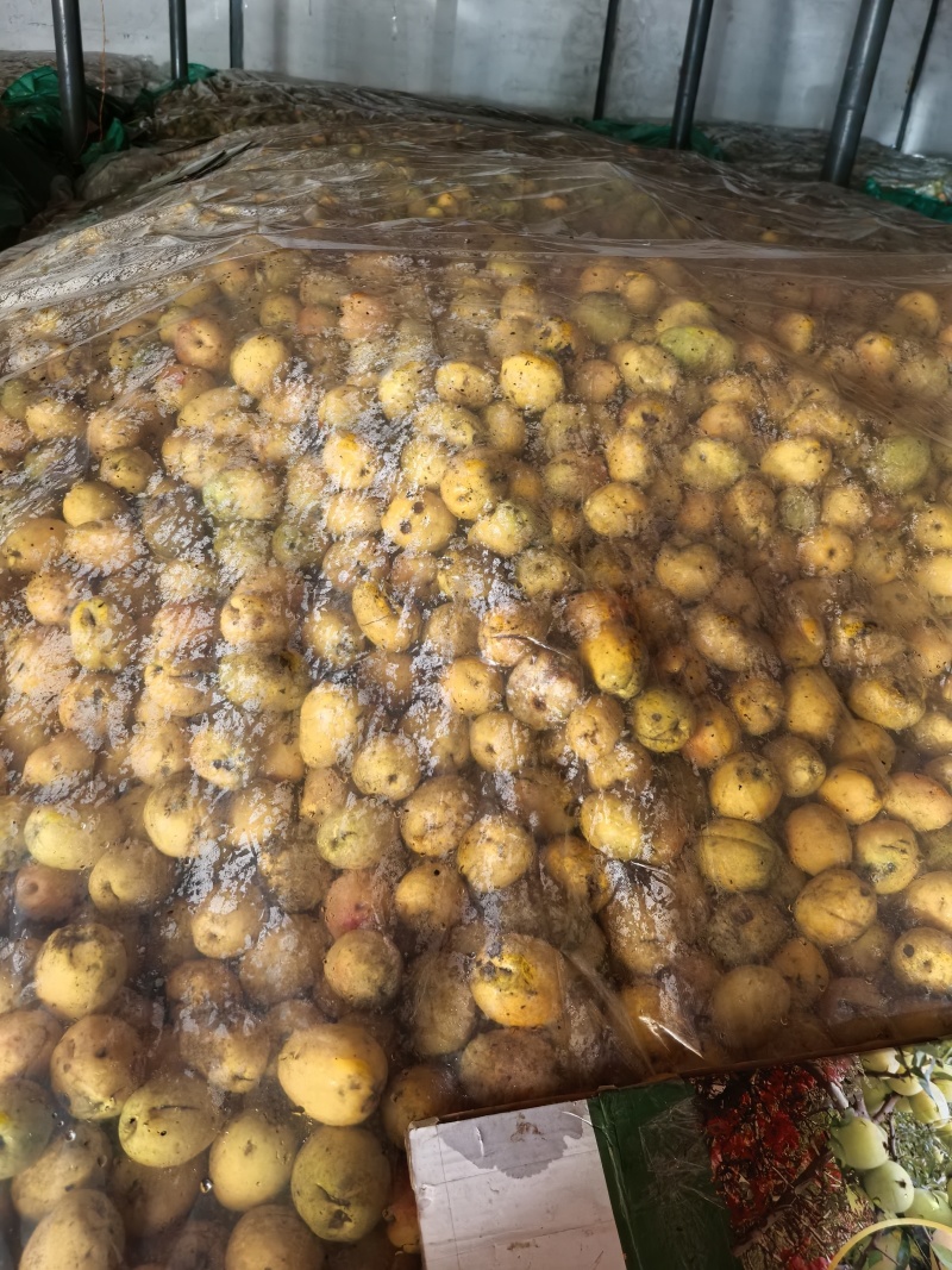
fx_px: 990
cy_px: 635
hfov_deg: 51.3
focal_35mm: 27
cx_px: 476
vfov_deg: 65.3
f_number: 1.4
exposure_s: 1/33.3
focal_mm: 5.75
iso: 320
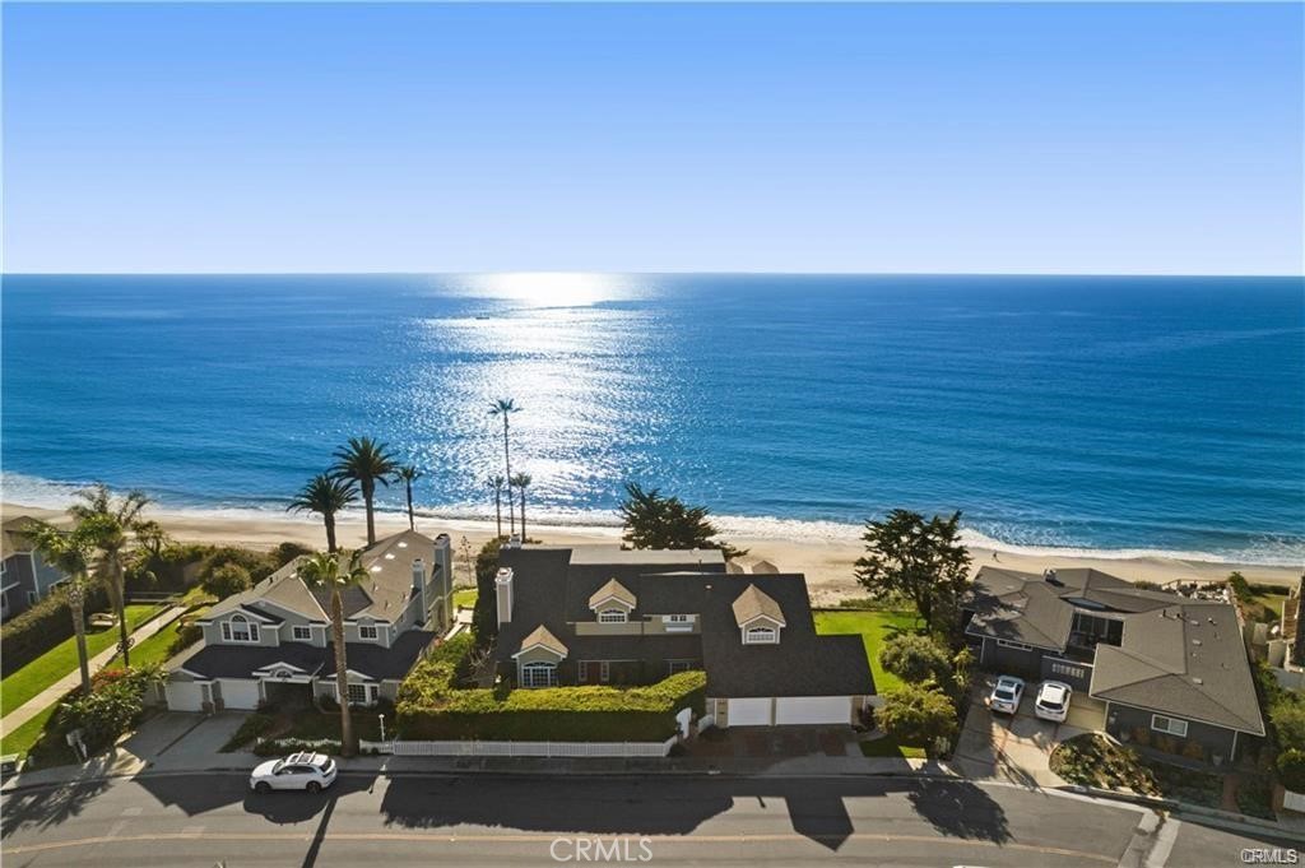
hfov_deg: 78.6
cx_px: 652
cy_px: 434
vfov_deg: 57.1
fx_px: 797
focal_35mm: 22
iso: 100
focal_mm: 8.38
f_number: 2.8
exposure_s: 1/640
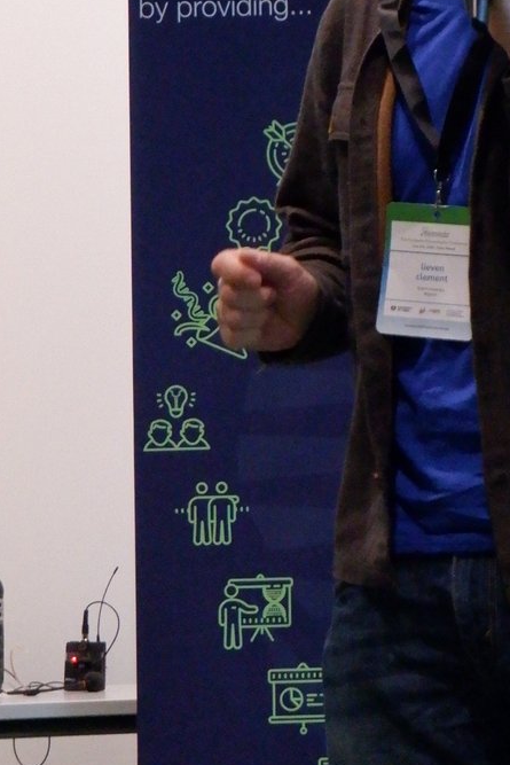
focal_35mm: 204
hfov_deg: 6.7
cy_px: -36
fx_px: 4332
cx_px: 505
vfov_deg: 10.0
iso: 6400
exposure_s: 1/125
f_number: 5.6
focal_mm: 45
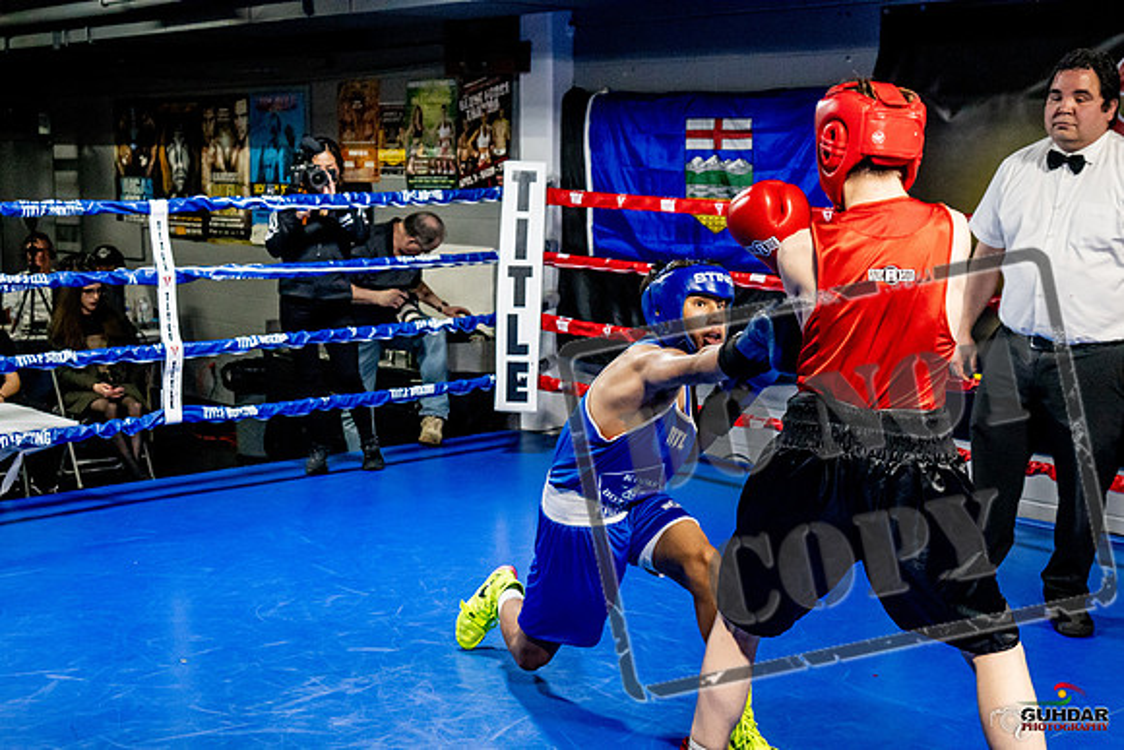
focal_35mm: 52
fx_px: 1624
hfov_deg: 38.2
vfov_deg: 26.0
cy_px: 375
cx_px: 562
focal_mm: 35
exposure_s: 1/800
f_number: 2.8
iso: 5000
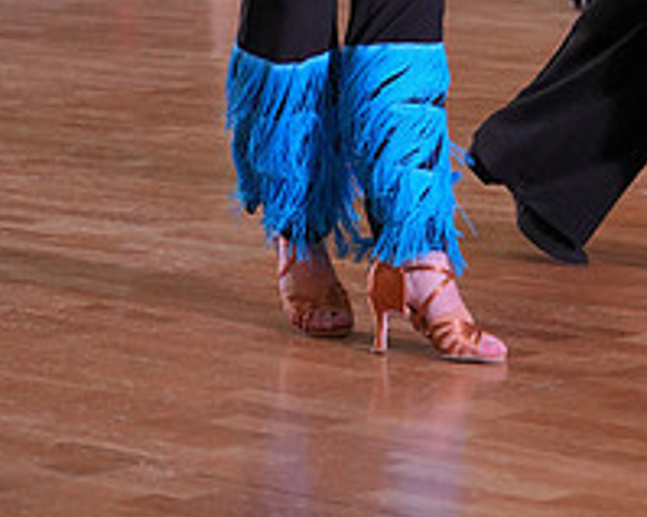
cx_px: 606
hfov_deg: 10.0
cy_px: -338
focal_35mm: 192
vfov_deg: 7.8
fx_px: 3675
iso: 1600
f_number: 4
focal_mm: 70
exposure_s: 1/500
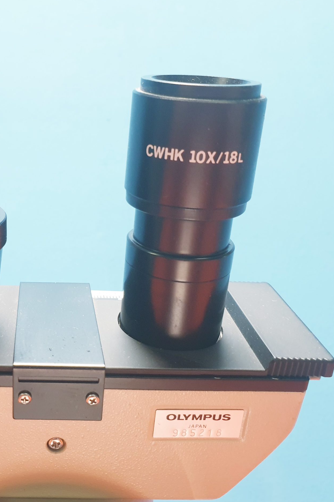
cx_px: 46
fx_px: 515
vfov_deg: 51.9
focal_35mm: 37
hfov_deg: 34.3
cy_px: 254
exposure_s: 1/50
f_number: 2.4
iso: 250
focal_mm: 4.3
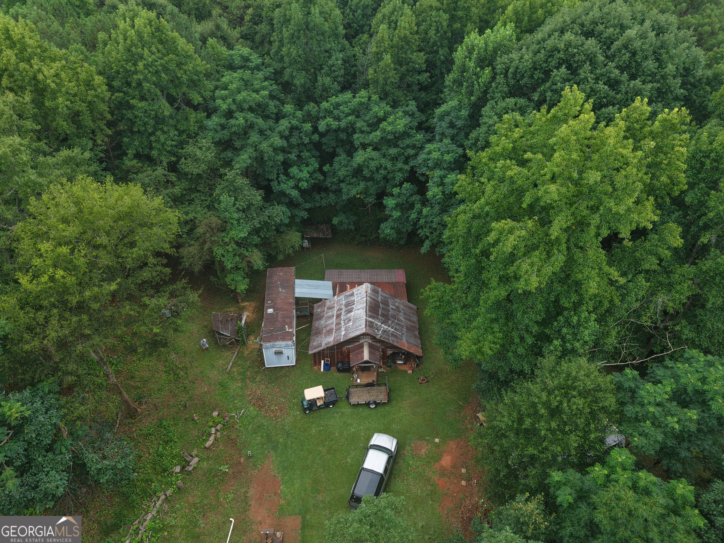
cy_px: 272
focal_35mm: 24
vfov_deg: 56.8
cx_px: 362
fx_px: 502
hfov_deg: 71.6
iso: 100
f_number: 1.8
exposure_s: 1/800
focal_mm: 8.67
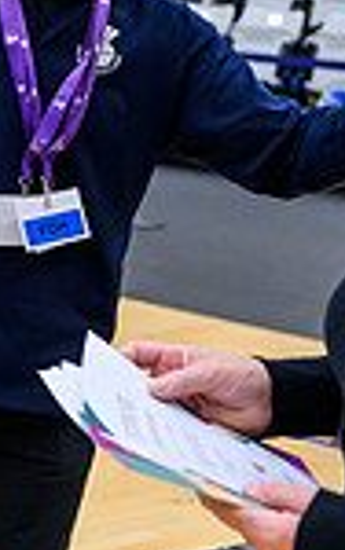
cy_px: 138
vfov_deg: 16.2
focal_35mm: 128
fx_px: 1922
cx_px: -675
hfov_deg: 8.6
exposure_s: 1/800
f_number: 2.8
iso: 5000
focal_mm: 32.5
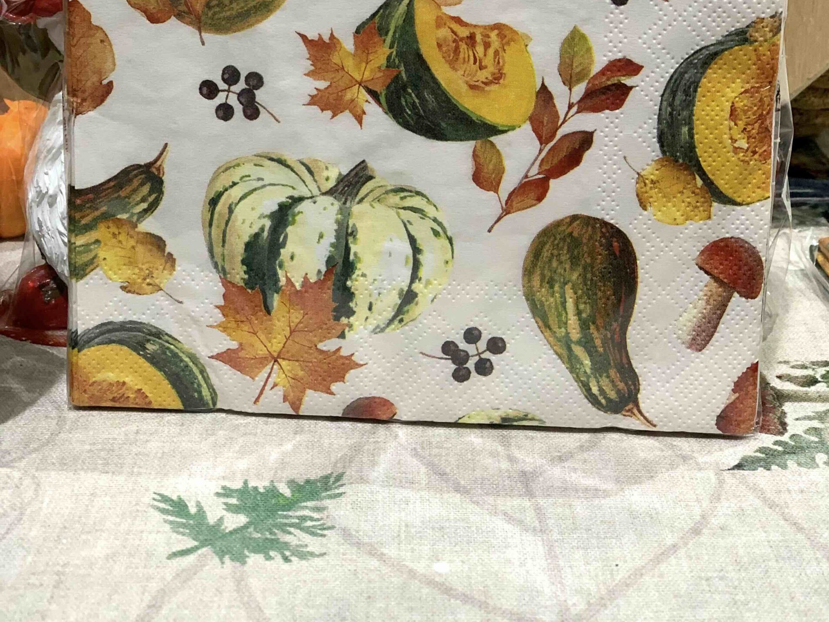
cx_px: 418
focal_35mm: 70
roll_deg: -1.9
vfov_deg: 20.8
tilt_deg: -18.5
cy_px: 148
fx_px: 1676
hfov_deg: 27.8
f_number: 2.4
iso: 125
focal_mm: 6
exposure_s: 1/49
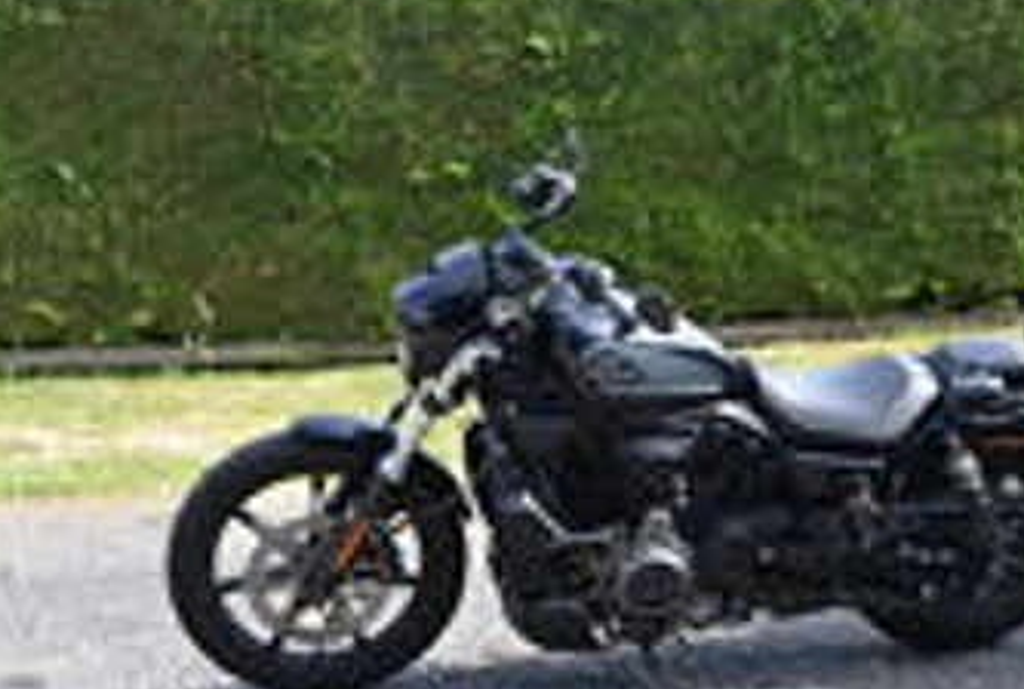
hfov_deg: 27.7
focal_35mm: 72
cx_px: 723
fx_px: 2054
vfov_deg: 19.0
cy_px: 305
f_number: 6.3
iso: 200
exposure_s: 1/160
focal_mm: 50
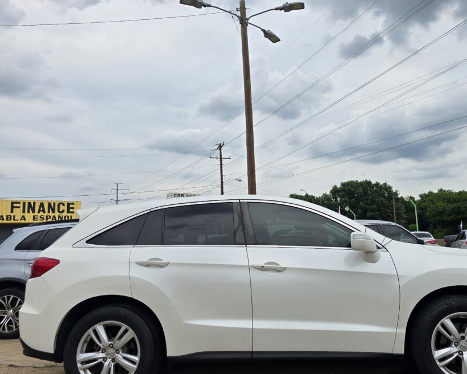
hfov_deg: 61.5
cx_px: 288
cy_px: 195
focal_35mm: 28
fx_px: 387
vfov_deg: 51.5
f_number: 1.7
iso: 12
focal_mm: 6.3
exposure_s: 1/984
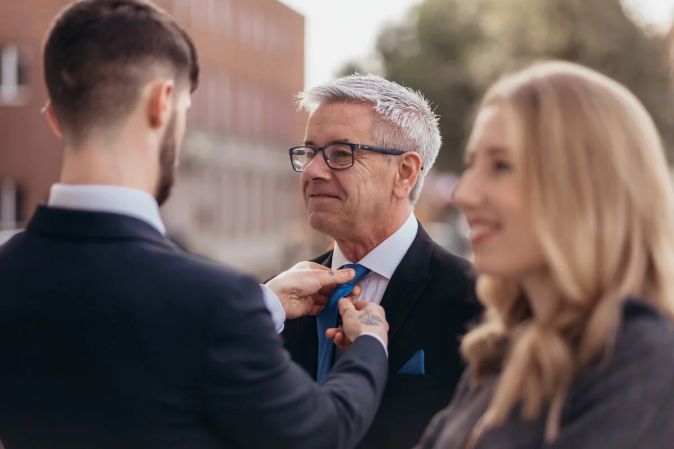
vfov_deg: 16.0
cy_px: 225
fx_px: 1598
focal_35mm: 85
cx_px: 337
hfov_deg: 23.8
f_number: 1.4
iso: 125
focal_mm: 56
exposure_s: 1/750
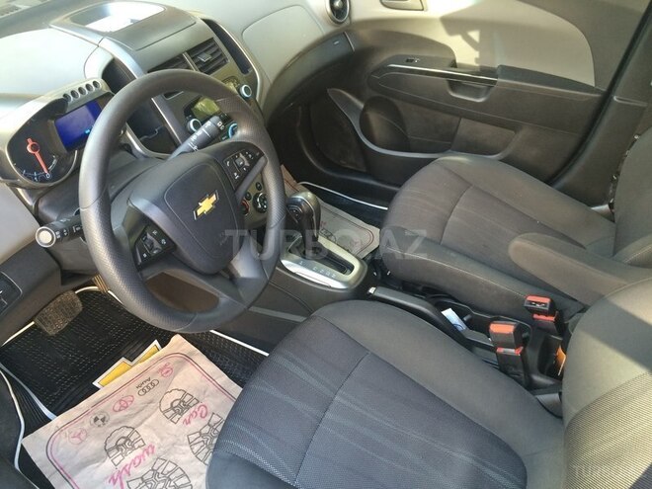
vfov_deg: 48.2
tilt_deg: -38.6
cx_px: 326
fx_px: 546
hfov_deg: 61.7
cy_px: 244
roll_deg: -0.5
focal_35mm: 29
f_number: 2.2
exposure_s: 1/33
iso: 100
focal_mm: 4.15
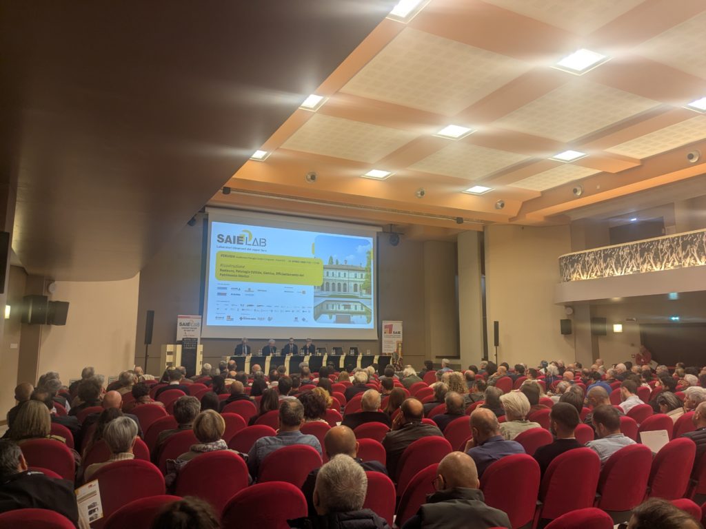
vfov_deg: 51.4
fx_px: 551
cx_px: 353
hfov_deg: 65.3
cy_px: 264
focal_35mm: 27
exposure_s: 1/99.9
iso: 104
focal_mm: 4.38
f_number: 1.73
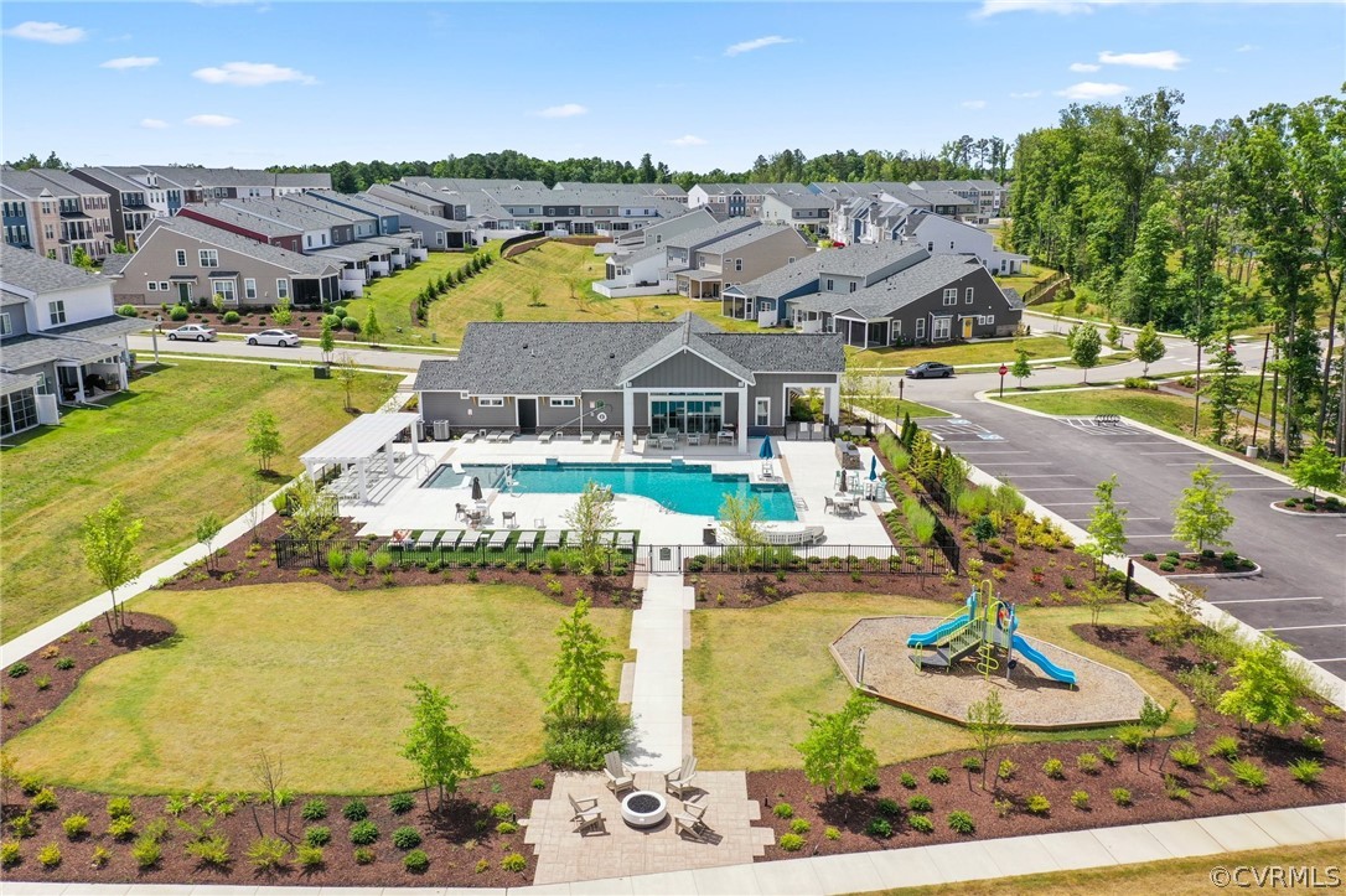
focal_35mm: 28
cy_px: 448
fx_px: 1046
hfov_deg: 65.5
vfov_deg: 46.4
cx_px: 673
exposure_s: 1/60
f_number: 4
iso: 100
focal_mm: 10.26
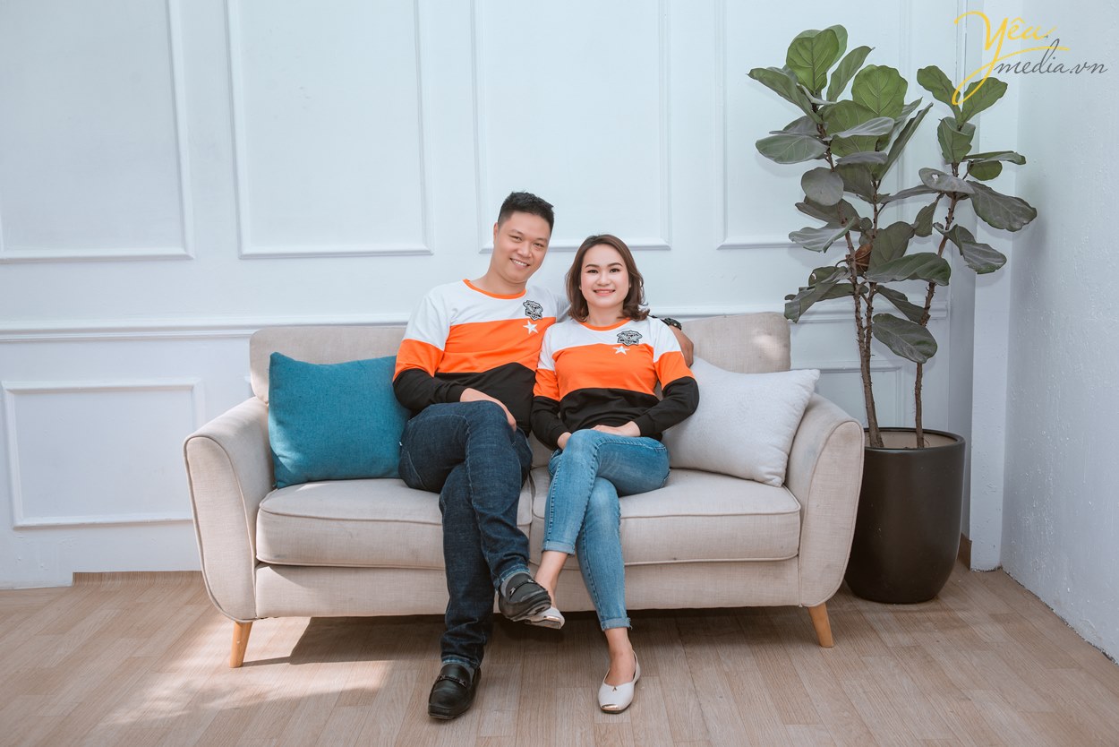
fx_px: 1119
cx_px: 560
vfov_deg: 36.9
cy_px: 374
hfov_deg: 53.1
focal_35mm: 36
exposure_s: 1/180
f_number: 6.7
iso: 200
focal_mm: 36
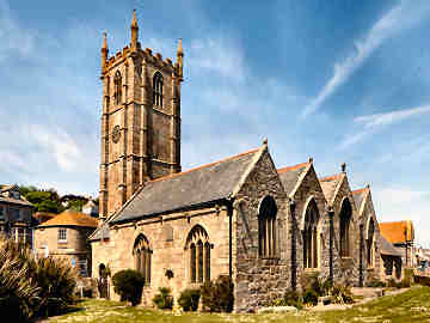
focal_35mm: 25
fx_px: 311
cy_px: 162
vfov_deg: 54.9
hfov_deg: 69.4
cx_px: 215
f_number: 3.3
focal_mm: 4.3
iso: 100
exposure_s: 1/1000
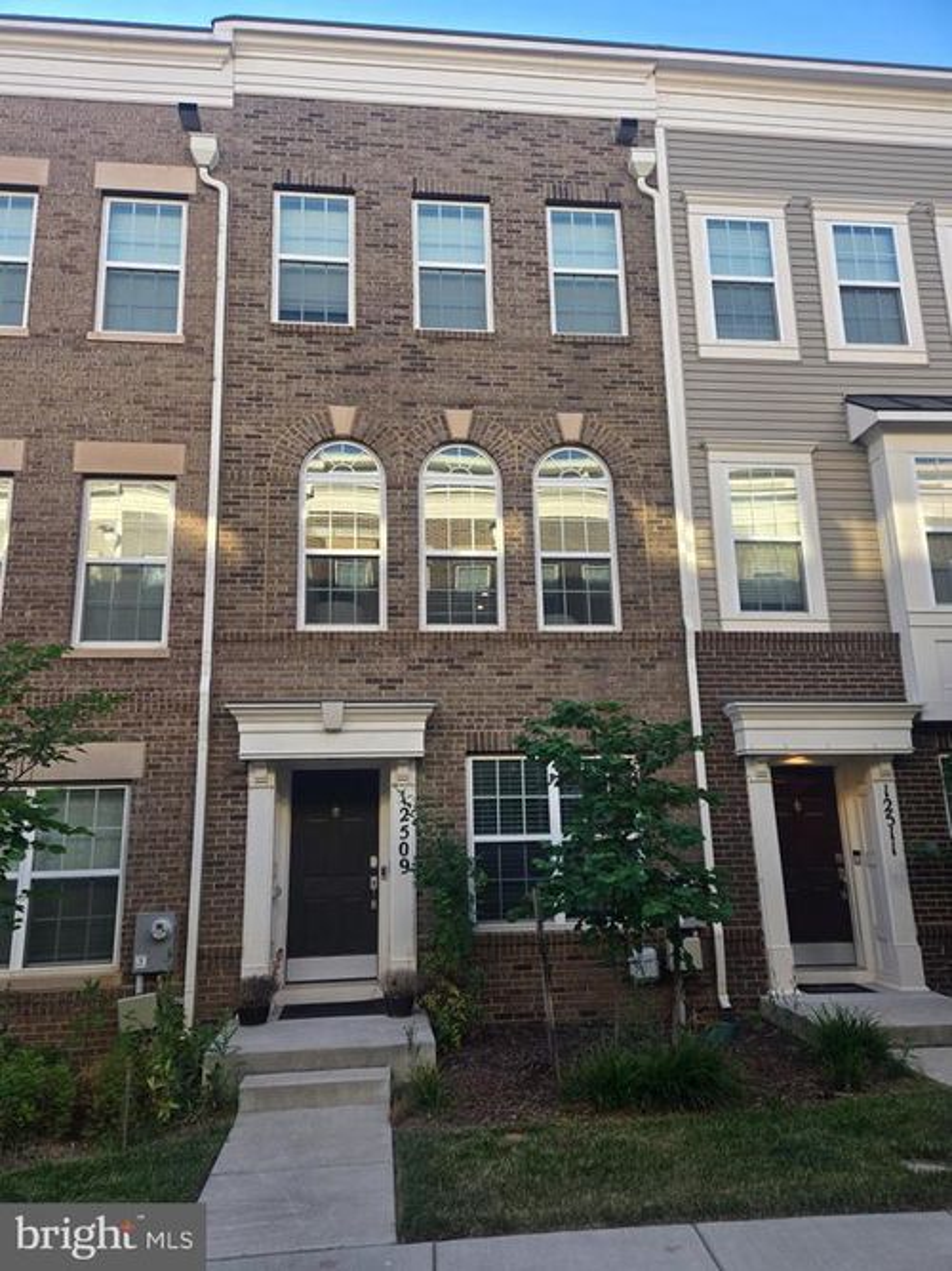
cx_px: 476
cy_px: 636
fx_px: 844
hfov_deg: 58.9
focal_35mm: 23
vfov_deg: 73.9
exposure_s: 1/224
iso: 25
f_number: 1.8
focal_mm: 5.4
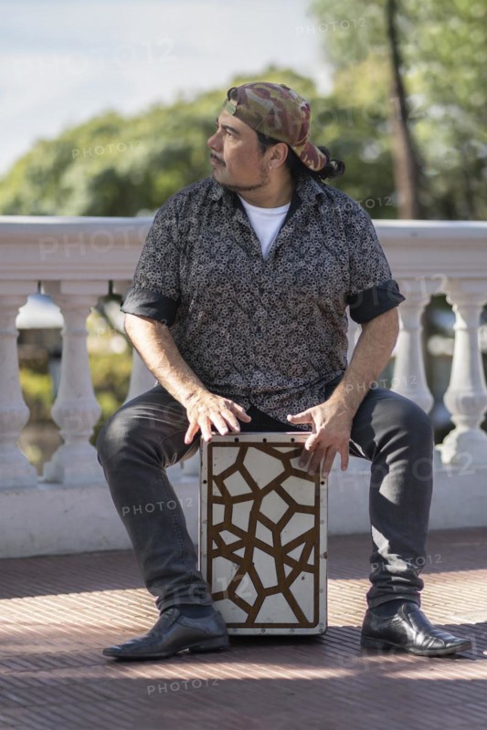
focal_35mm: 85
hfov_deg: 16.1
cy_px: 365
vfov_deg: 23.9
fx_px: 1725
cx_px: 244
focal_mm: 85
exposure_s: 1/5000
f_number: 1.8
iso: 640
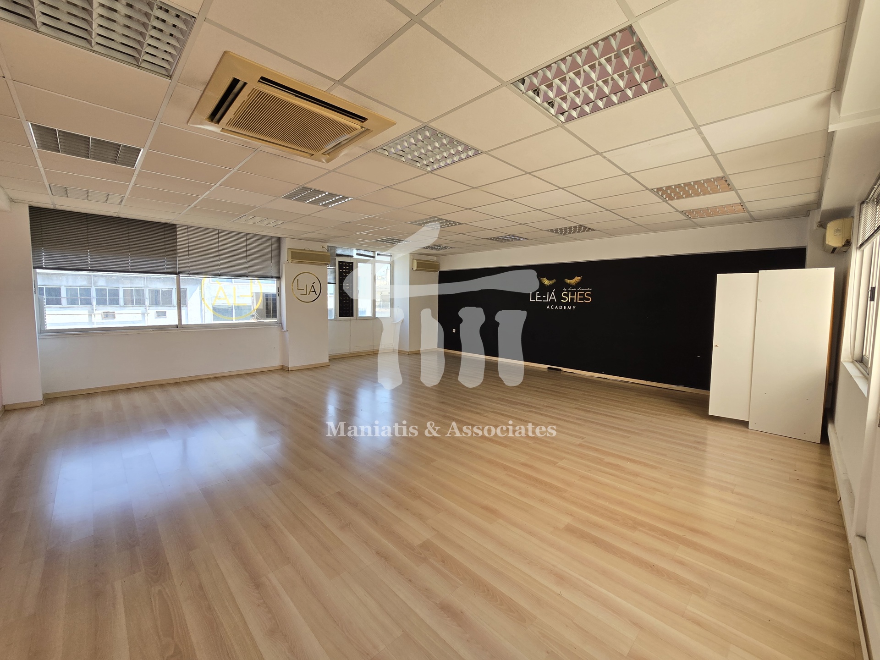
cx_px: 440
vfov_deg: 89.9
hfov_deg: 106.2
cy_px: 330
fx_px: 330
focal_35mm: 13
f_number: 2.2
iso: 50
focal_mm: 2.2
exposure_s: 1/216
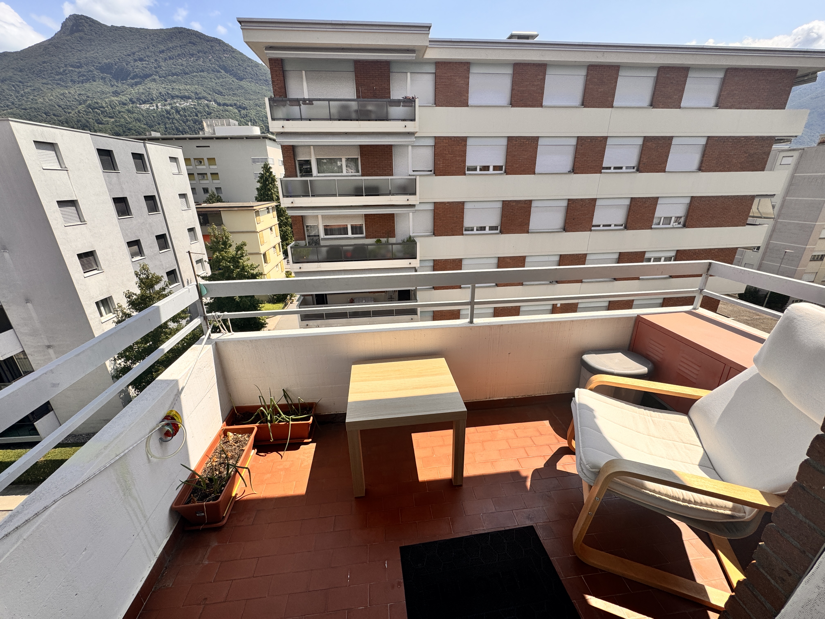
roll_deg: +1.4
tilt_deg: -20.4
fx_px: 334
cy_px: 310
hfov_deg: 102.1
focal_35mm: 14
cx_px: 412
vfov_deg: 85.7
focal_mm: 2.22
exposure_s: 1/1395
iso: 50
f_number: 2.2
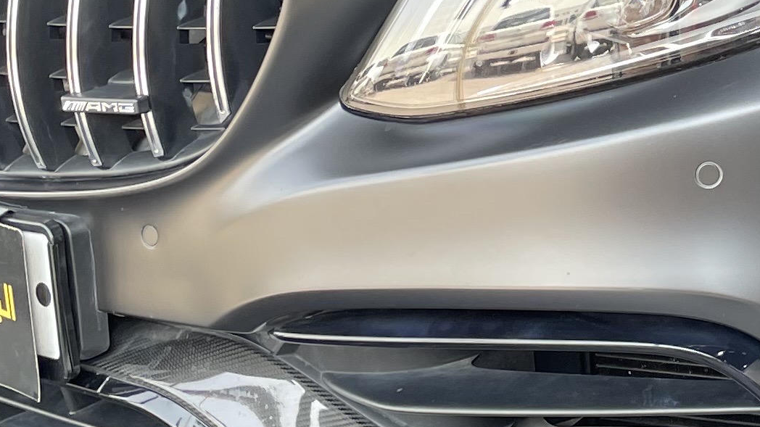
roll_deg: +4.3
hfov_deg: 18.5
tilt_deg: -8.5
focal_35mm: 109
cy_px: -172
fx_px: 2196
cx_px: 924
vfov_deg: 10.8
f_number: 1.6
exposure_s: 1/100
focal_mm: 4.2
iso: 50
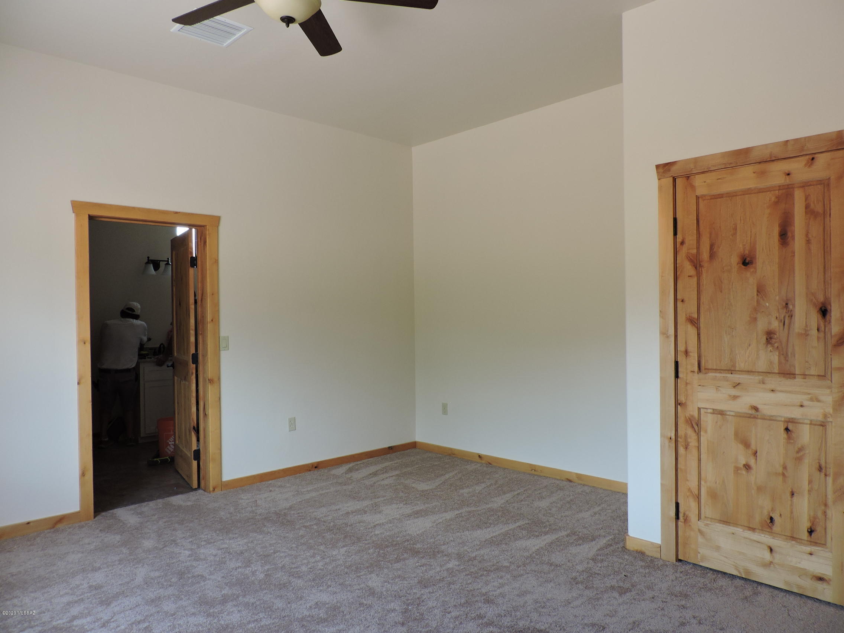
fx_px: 585
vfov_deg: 56.8
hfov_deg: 71.6
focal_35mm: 24
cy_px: 316
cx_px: 422
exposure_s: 1/40
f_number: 3
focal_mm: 4.3
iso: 100
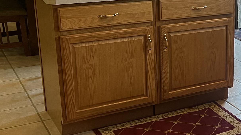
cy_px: 39
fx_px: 460
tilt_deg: -16.5
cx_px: 277
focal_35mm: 72
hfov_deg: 26.6
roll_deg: -3.0
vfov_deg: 16.7
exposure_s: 1/60
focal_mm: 5.7
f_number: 1.5
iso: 80
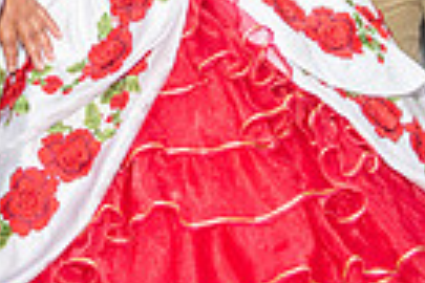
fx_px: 1617
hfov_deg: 14.9
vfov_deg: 9.7
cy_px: -171
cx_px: 79
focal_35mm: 137
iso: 800
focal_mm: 32
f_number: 3.2
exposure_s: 1/160
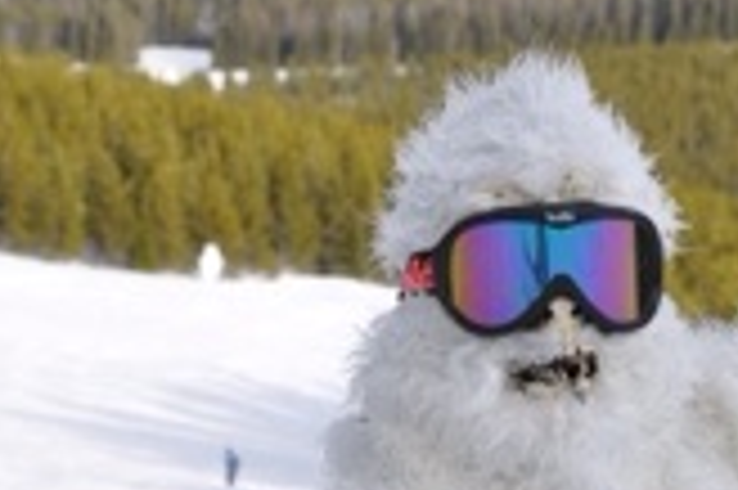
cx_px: 670
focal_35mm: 254
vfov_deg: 5.4
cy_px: 555
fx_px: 5202
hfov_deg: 8.1
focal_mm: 58
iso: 200
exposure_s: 1/400
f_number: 10
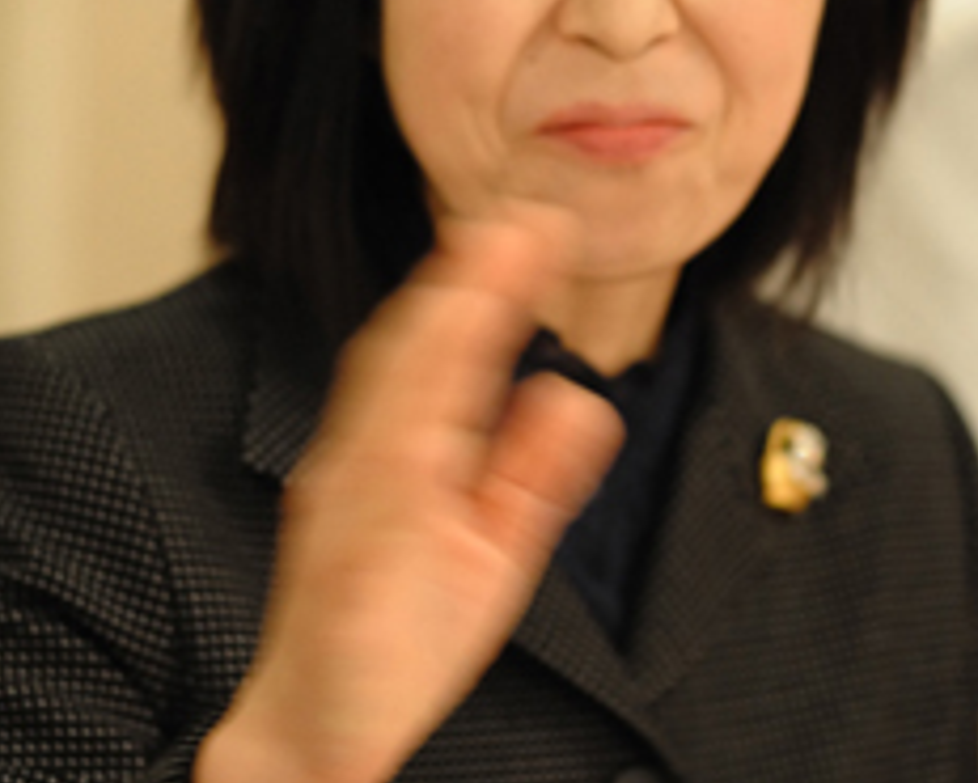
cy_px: 89
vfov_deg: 11.8
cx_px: 627
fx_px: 3764
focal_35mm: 130
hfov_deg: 14.8
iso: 1800
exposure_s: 1/100
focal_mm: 50
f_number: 2.8
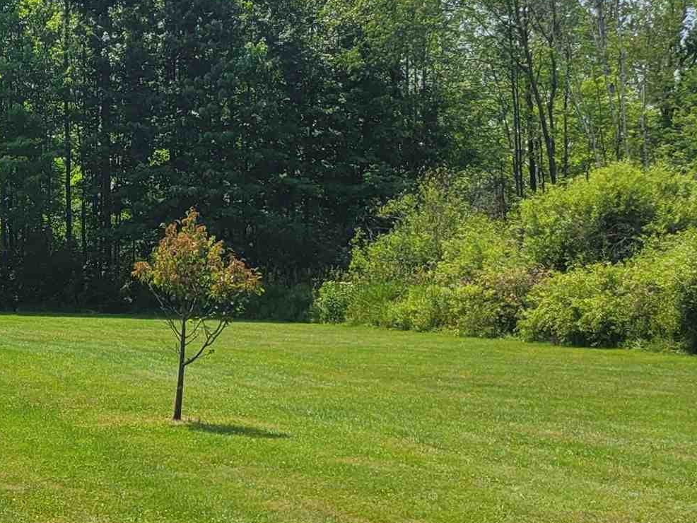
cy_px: 319
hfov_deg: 22.3
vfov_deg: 18.2
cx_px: -140
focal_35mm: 81
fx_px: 1631
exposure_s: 1/2593
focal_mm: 5.4
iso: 40
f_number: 1.8
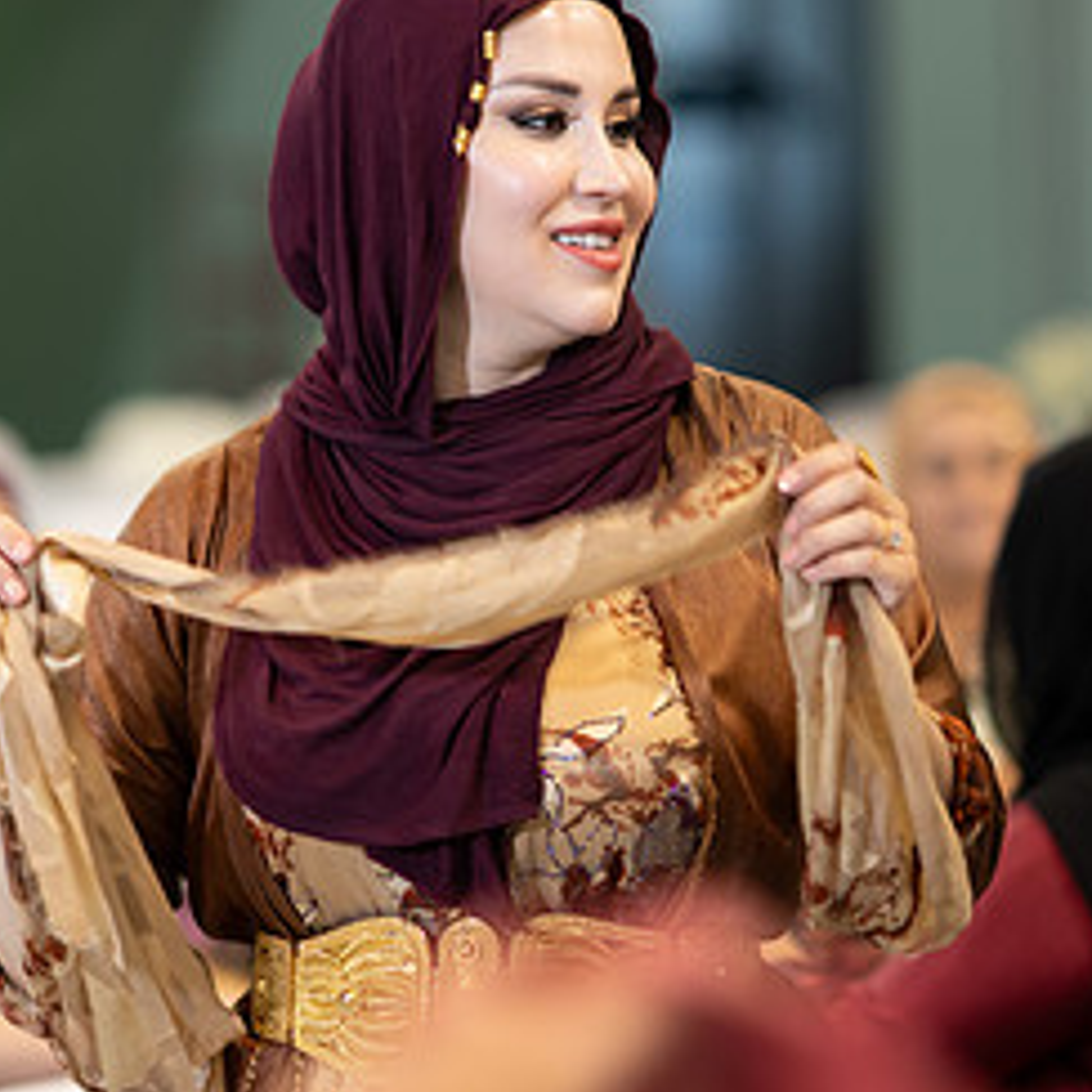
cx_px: 376
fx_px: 6139
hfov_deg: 10.2
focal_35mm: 172
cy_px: 459
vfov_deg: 10.2
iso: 640
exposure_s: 1/200
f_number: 1.4
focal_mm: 85
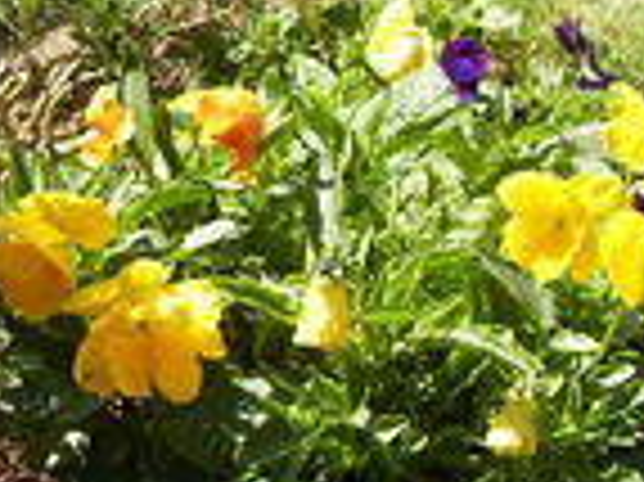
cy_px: 158
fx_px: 2008
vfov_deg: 13.7
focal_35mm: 108
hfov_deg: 17.9
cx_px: 41
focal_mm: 6.3
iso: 80
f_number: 7
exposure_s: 1/90
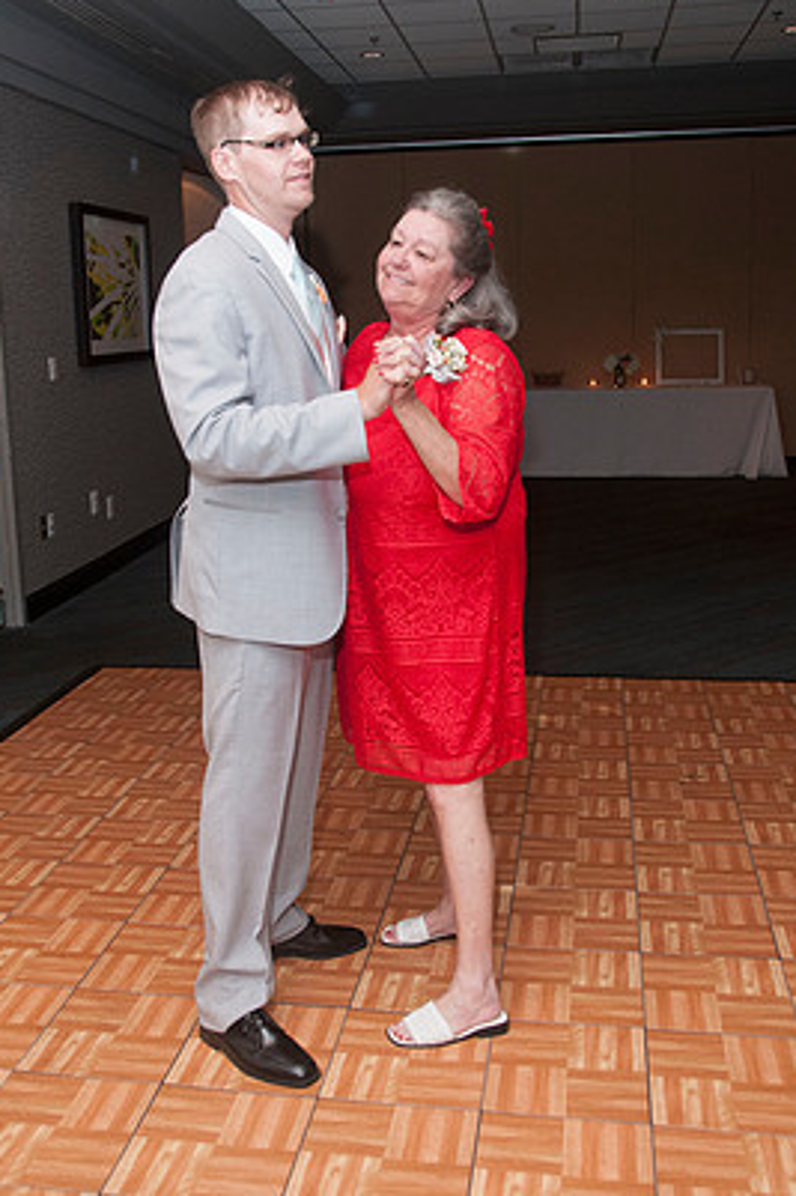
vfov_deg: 51.9
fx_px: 1228
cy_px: 555
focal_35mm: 37
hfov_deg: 35.9
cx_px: 380
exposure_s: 1/60
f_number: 5.6
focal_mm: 22
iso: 800
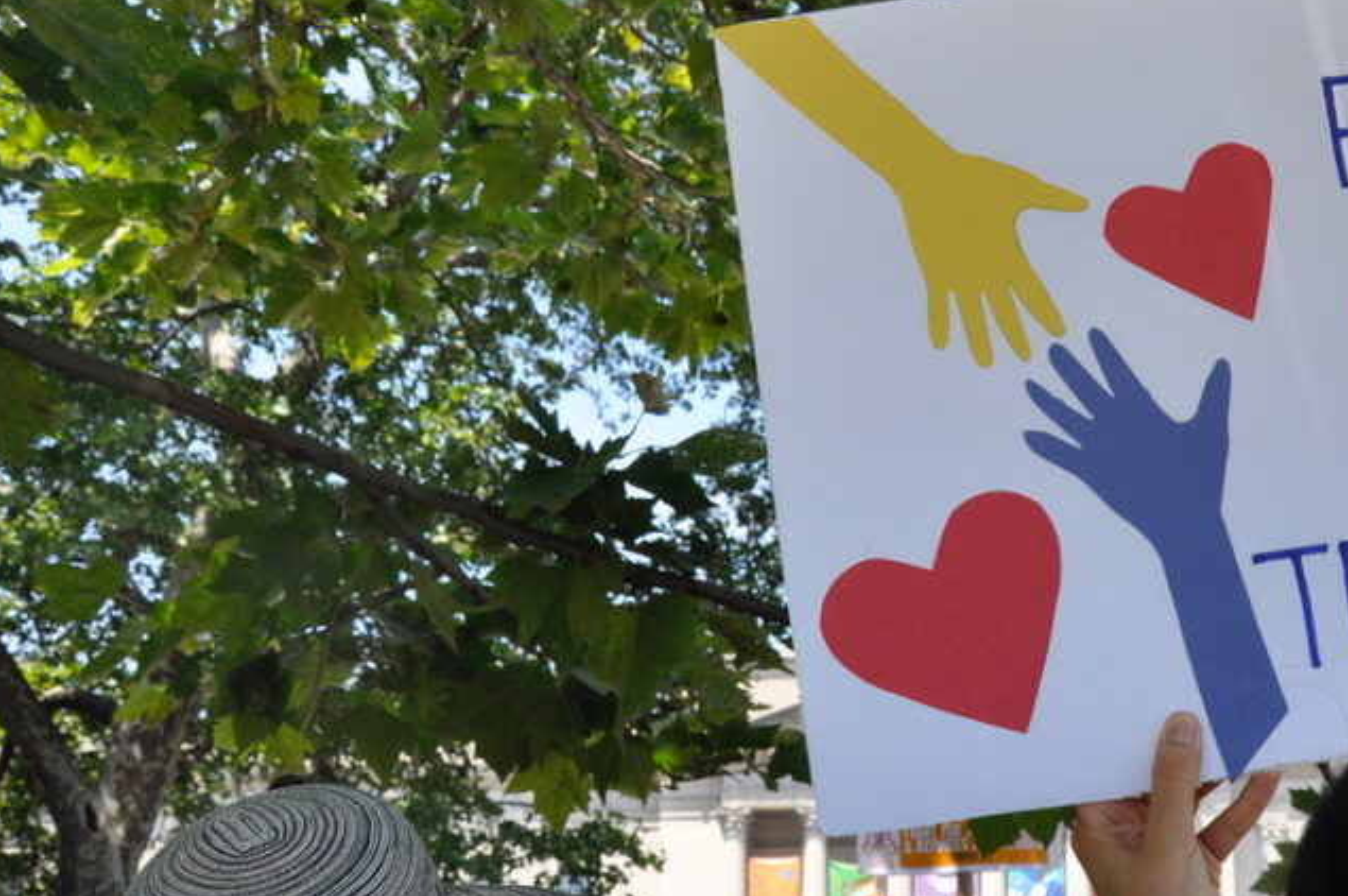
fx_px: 1908
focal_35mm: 51
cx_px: 1013
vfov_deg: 26.4
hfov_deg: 37.9
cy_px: 549
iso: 400
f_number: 9
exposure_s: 1/400
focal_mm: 18
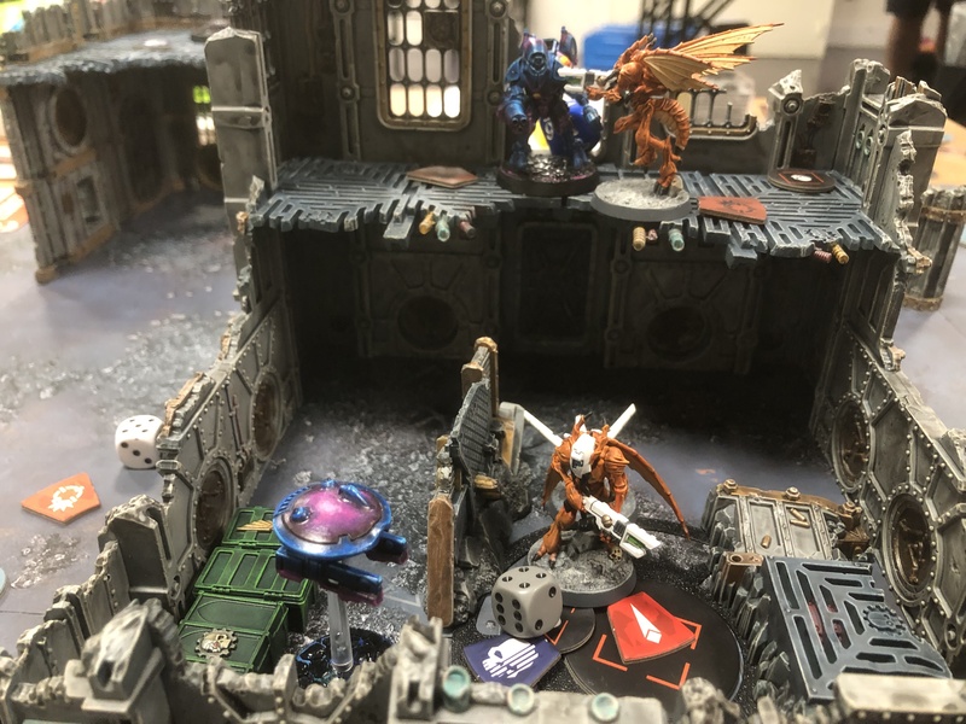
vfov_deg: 49.7
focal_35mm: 28
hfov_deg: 63.4
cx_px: 483
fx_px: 781
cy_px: 362
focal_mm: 3.99
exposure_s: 1/14
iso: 100
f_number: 1.8
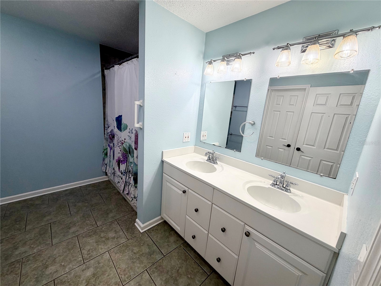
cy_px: 143
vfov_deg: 85.7
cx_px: 190
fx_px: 154
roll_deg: -4.7
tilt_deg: -12.4
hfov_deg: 102.1
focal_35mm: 14
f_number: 2.2
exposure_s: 1/120
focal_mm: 2.22
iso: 64
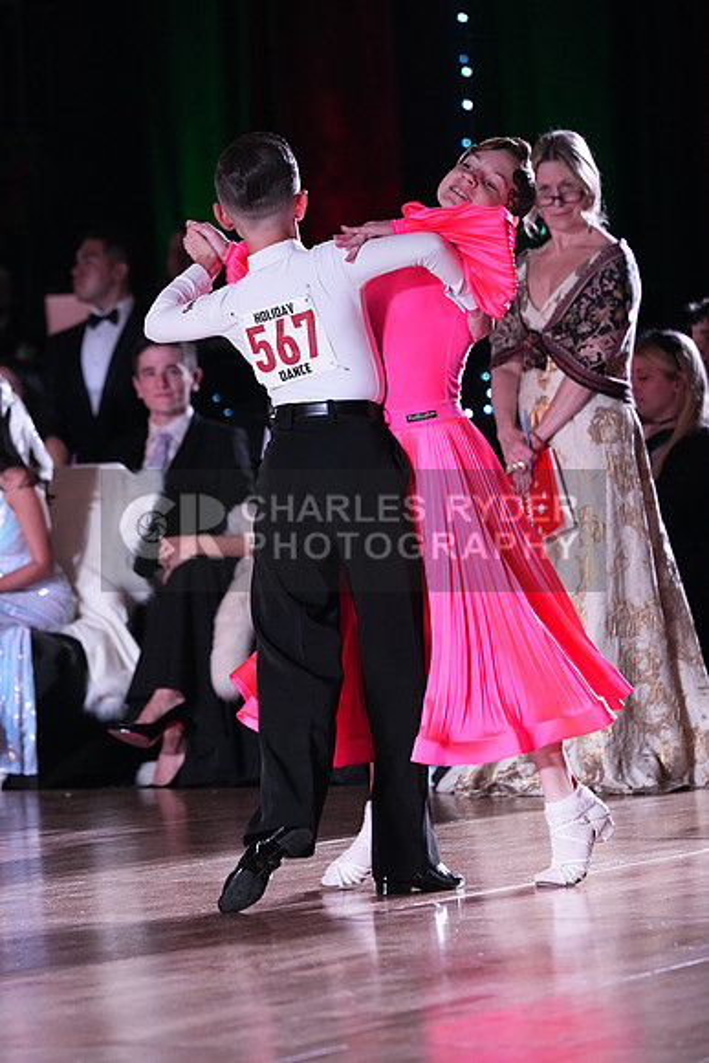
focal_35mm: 200
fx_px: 5904
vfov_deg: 10.3
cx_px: 354
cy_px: 532
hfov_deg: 6.9
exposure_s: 1/400
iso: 8000
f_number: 5
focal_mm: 200
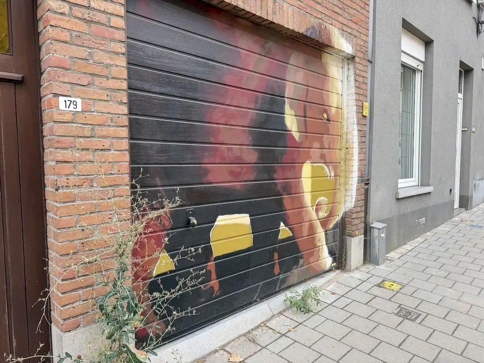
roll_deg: -0.2
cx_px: 242
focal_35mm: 24
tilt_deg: -4.5
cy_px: 182
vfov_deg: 56.8
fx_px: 336
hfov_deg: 71.6
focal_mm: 6.76
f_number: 1.78
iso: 80
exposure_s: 1/584
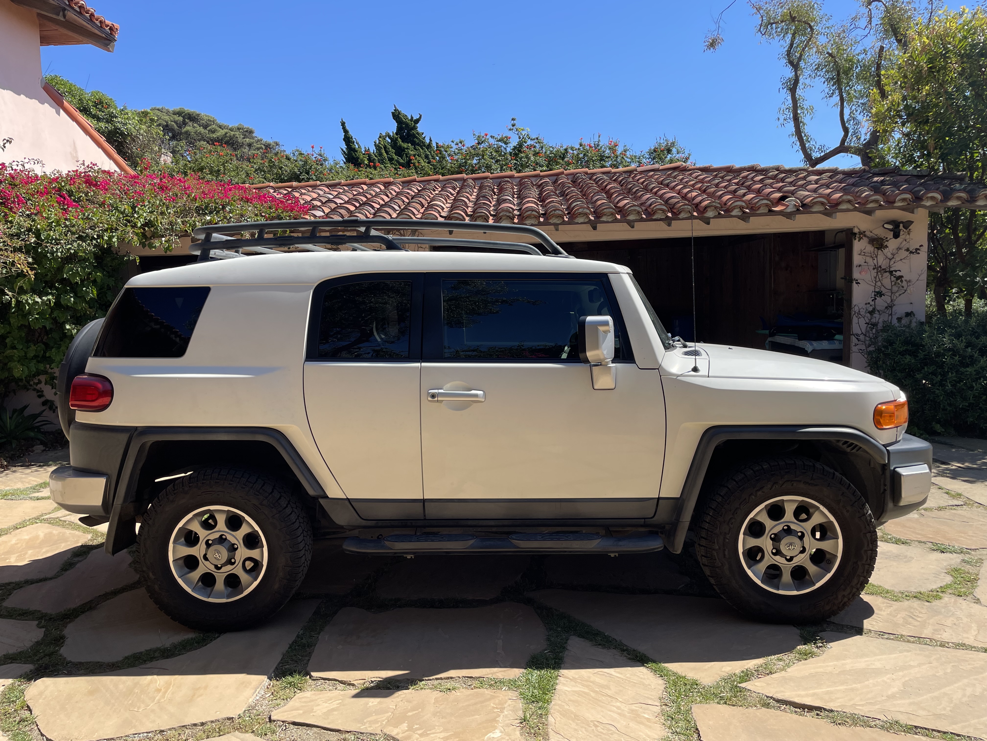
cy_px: 370
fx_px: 741
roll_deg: +2.1
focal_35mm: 26
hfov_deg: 67.3
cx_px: 494
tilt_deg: -4.8
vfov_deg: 53.1
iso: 32
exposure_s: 1/2132
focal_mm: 4.2
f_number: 1.6
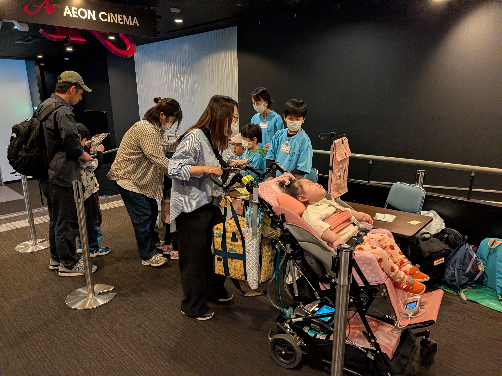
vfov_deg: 56.8
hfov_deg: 71.6
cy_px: 188
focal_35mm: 24
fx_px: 348
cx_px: 251
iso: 1327
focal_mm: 4.53
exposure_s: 1/120
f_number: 1.7
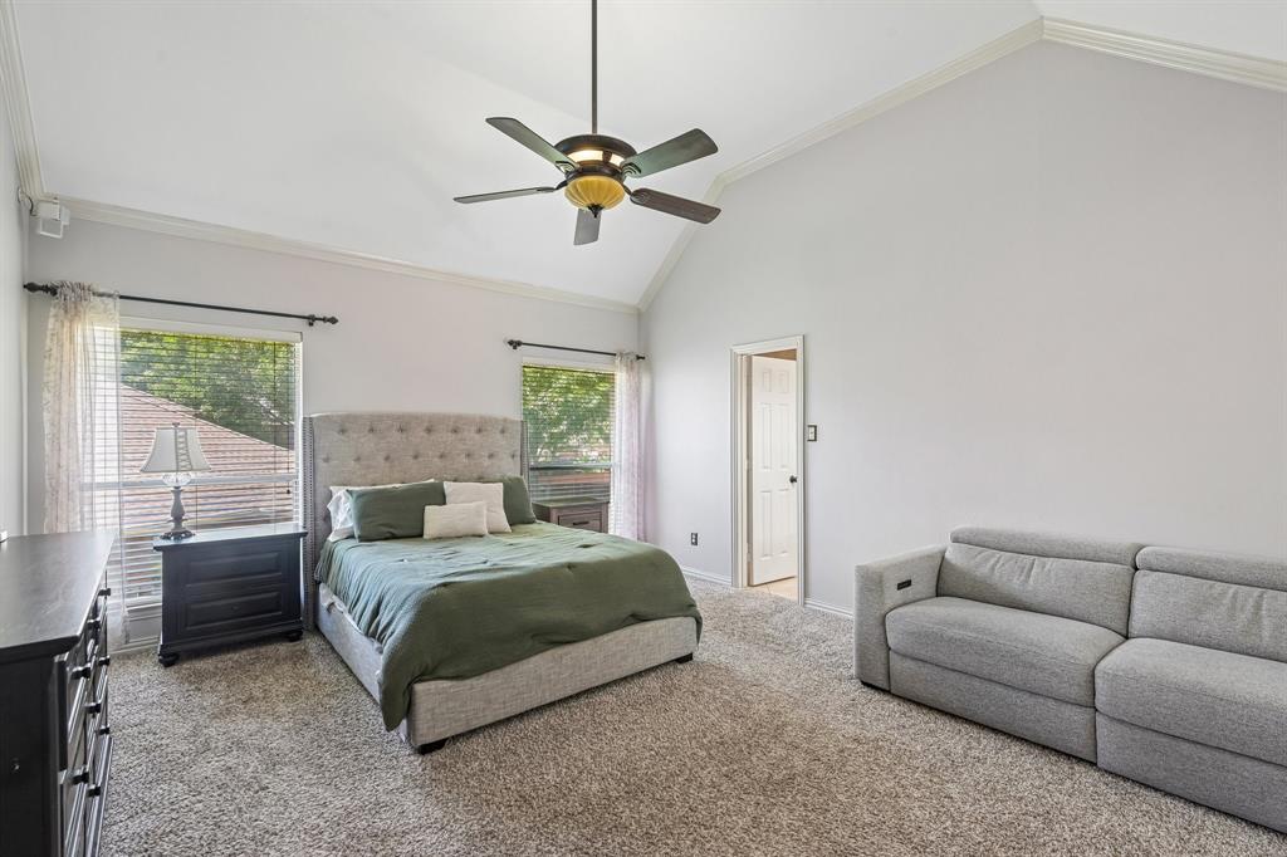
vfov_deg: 73.7
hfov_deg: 96.8
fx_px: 572
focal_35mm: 16
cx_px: 644
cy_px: 428
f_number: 8
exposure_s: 1/15
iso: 400
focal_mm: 16
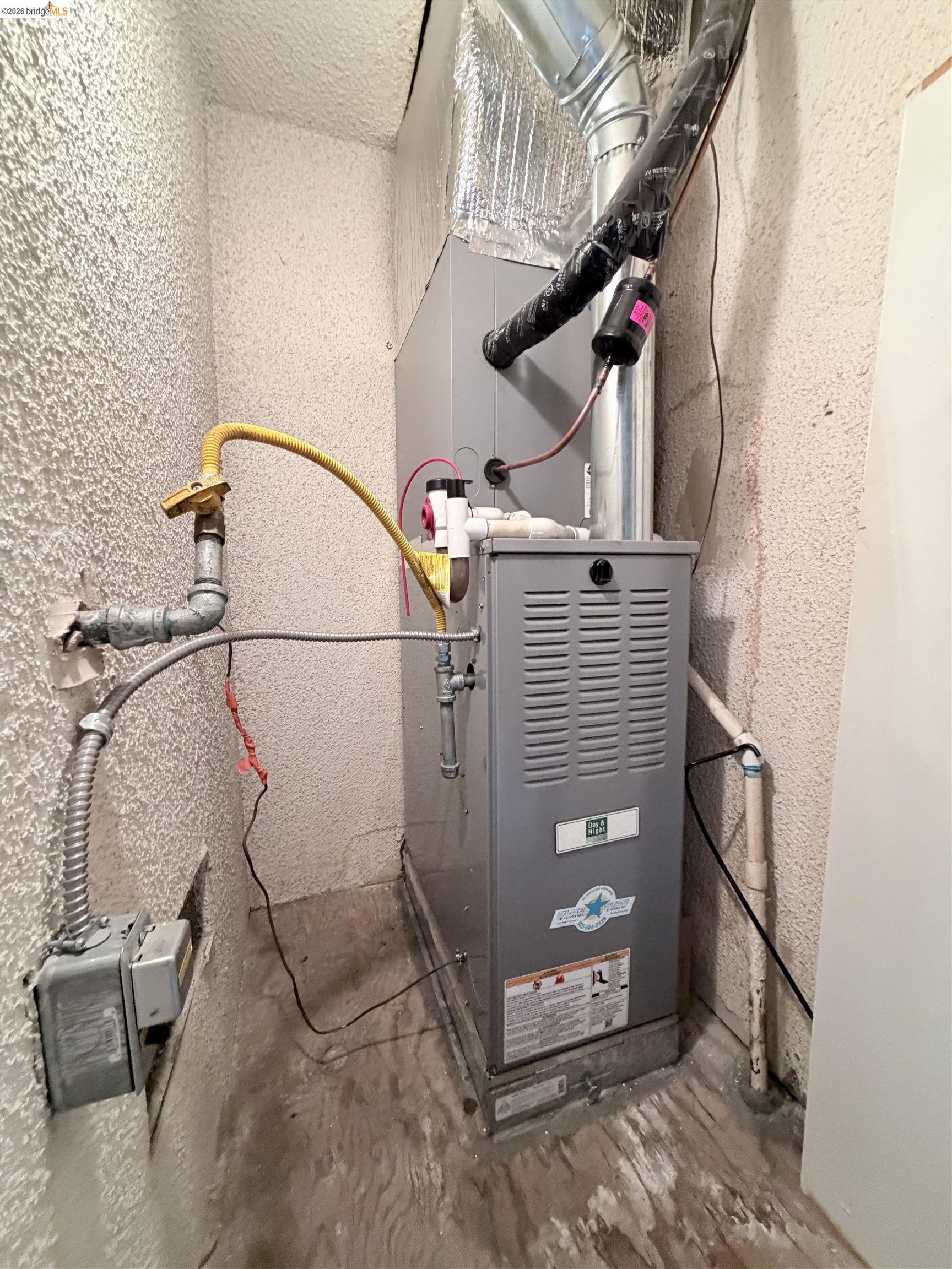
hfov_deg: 85.7
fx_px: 513
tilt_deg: -5.4
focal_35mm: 14
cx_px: 476
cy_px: 634
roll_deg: +0.1
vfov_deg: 102.1
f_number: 2.2
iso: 640
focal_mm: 2.22
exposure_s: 1/60
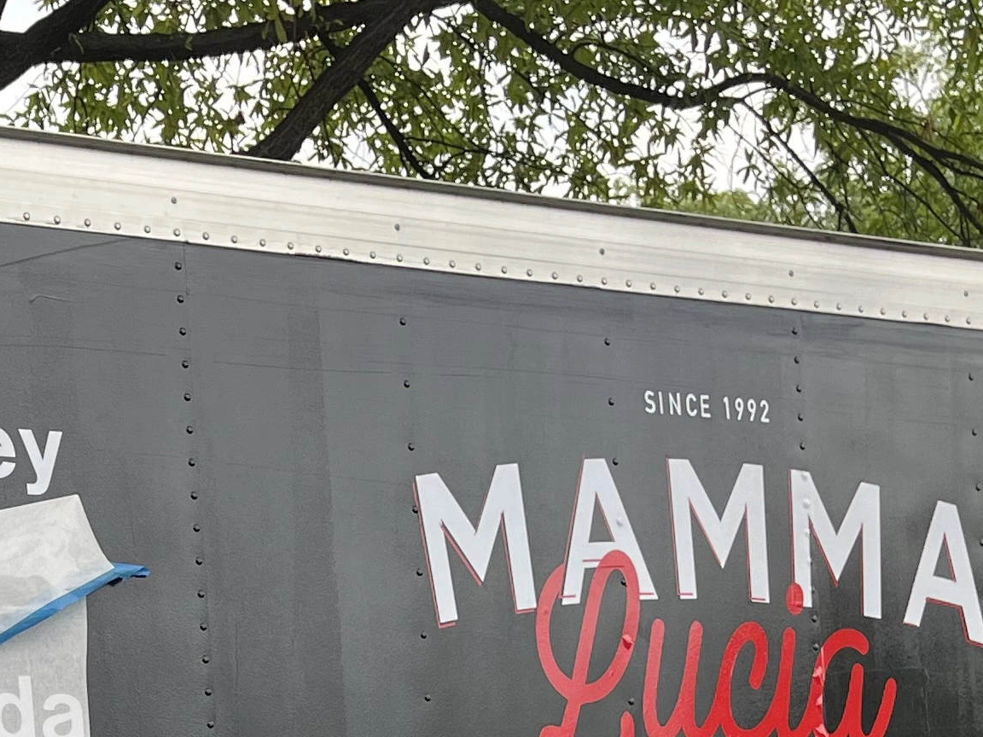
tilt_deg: -1.6
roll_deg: +1.9
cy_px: 1167
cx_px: 220
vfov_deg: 14.9
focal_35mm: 91
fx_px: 2584
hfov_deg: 21.3
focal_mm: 5.1
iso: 50
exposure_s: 1/522
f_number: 1.6
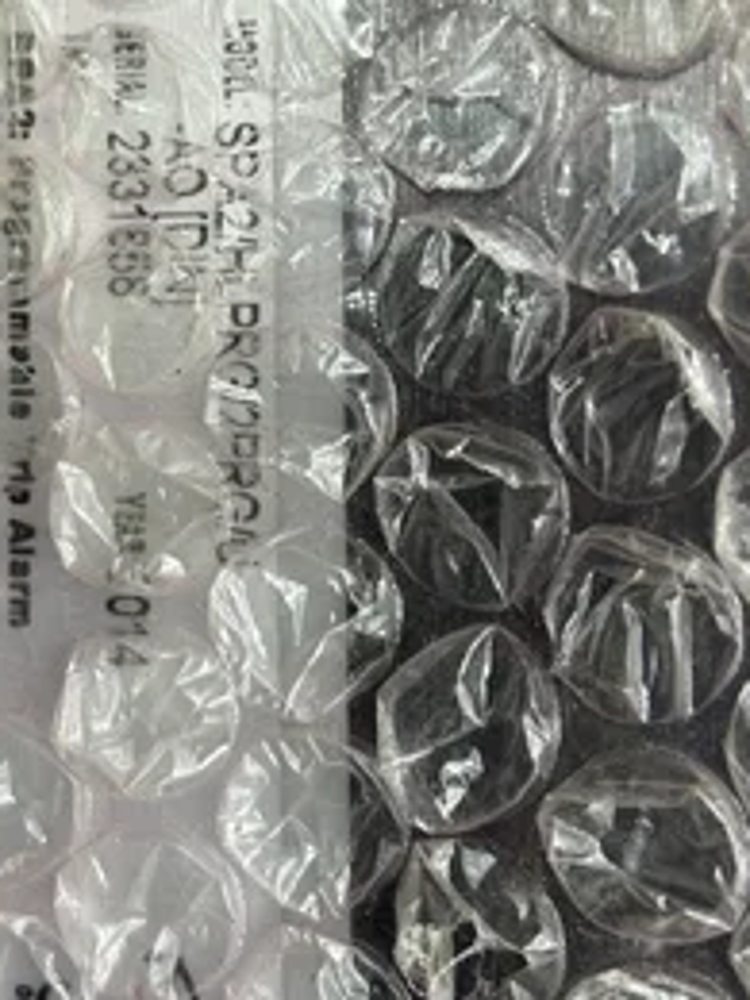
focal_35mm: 80
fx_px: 2311
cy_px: 354
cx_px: 185
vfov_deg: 24.3
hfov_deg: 18.3
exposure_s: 1/60
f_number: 1.6
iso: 80
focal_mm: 5.96
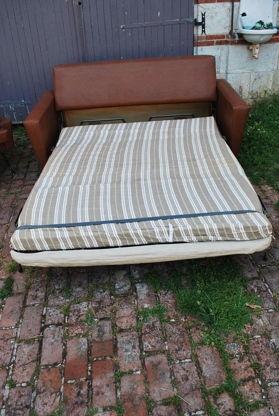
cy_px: 208
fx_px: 348
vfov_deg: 61.9
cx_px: 140
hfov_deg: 43.7
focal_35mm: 30
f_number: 5
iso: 100
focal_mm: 20
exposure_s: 1/100
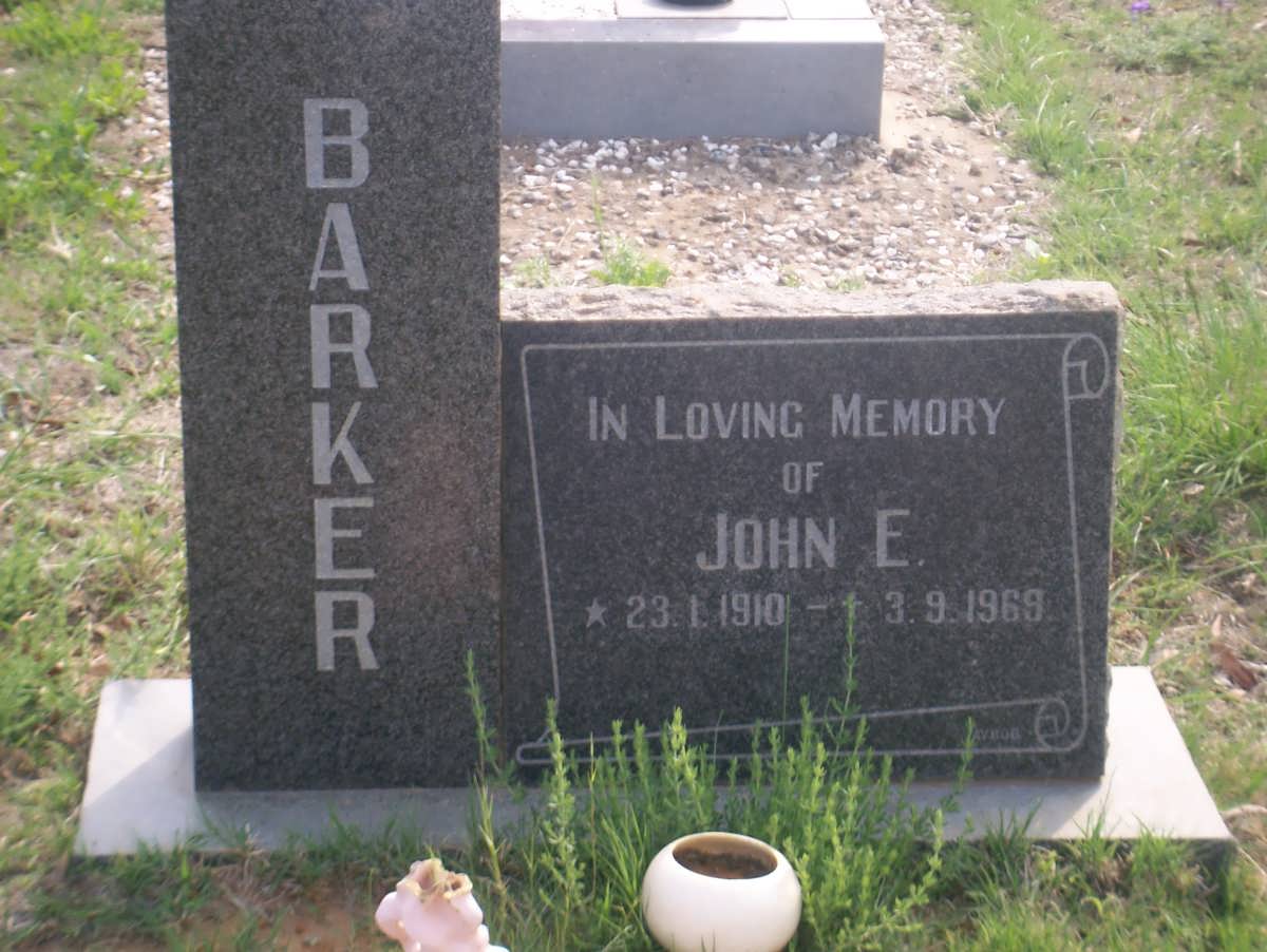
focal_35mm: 91
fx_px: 3333
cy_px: 476
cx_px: 634
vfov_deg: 16.3
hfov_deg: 21.5
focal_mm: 15.2
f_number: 4.3
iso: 64
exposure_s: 1/100
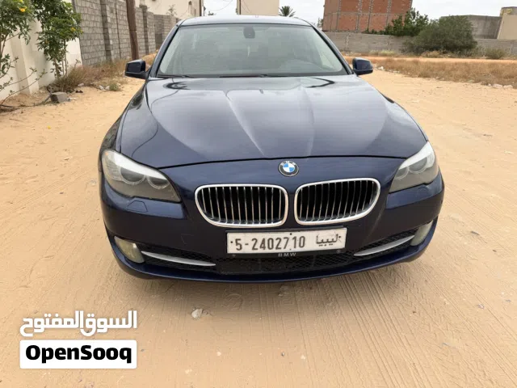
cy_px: 194
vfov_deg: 56.8
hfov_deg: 71.6
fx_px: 358
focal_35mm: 24
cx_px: 258
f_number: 1.78
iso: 80
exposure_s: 1/842
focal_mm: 6.76
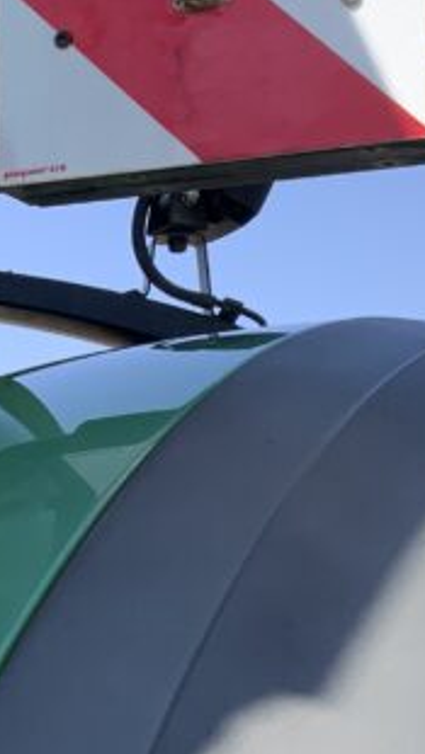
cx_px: -49
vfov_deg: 20.5
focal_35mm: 104
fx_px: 2083
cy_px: 269
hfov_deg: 11.5
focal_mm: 3
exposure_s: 1/719
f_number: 1.8
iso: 16
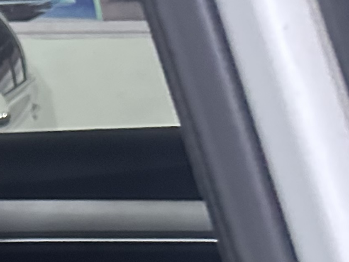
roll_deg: +1.5
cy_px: 581
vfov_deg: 11.2
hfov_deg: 14.2
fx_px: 1160
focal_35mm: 115
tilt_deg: -25.6
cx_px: -354
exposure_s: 1/25
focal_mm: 6.86
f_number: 1.78
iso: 1000
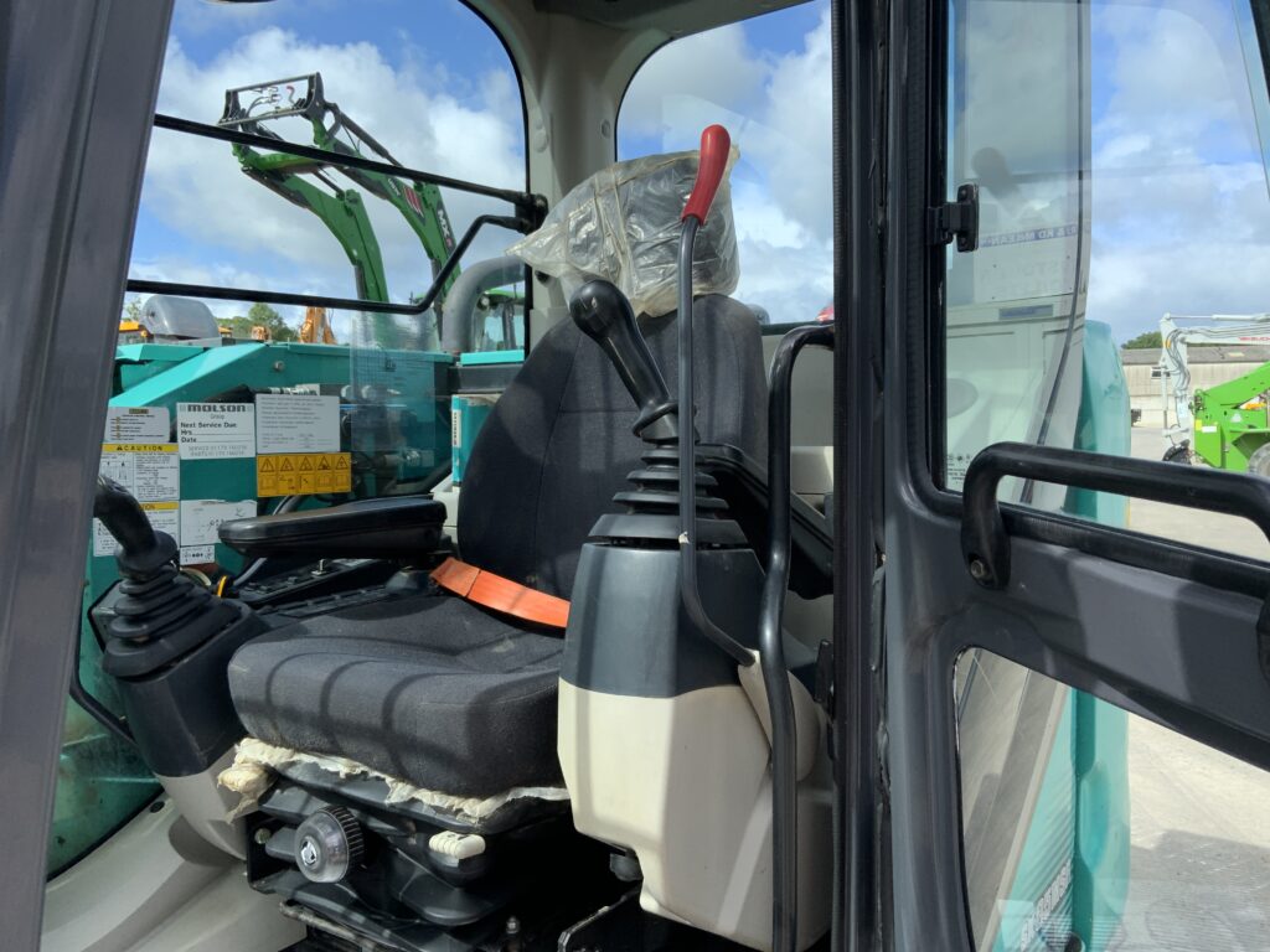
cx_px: 635
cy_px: 476
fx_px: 1064
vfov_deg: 48.2
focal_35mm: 29
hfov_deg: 61.7
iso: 16
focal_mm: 3
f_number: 1.8
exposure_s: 1/728
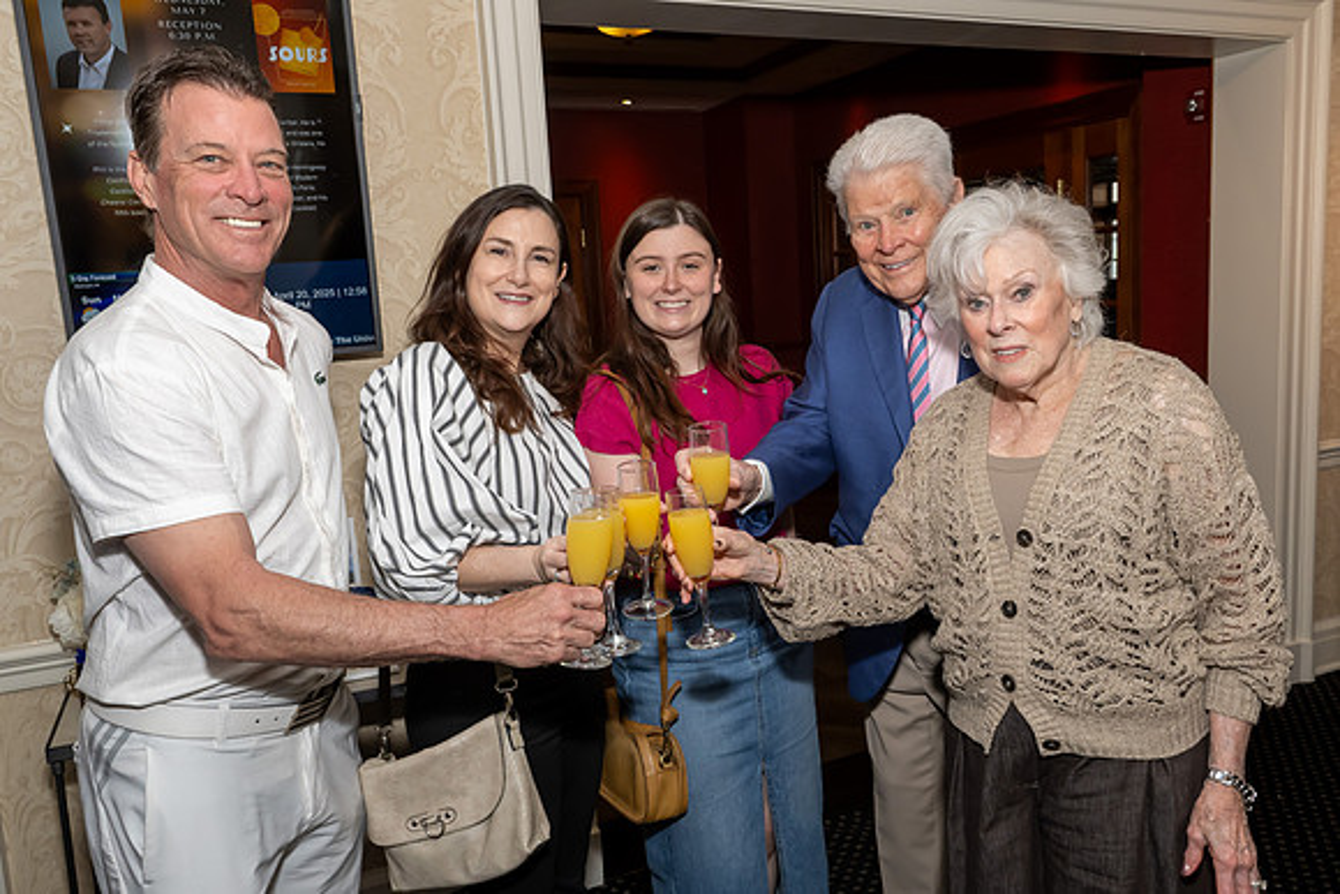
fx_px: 1014
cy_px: 420
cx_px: 730
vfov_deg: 47.6
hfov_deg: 66.8
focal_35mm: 27
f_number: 8
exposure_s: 1/250
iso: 640
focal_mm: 17
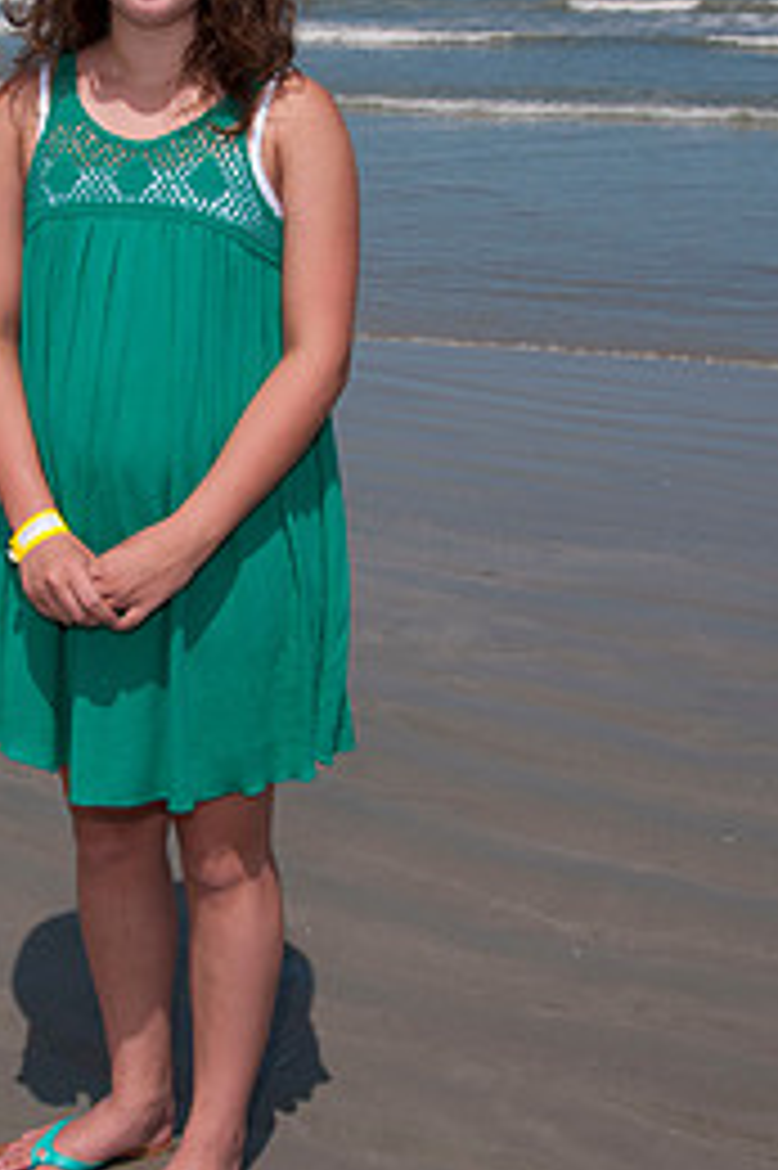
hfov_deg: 20.7
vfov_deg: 30.8
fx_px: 2110
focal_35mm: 65
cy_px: 423
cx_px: 155
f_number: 11
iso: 100
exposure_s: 1/250
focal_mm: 25
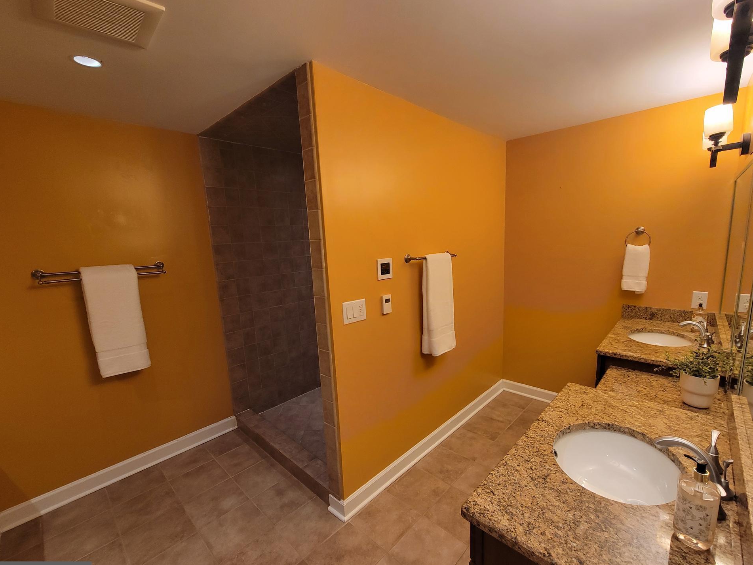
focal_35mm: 14
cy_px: 290
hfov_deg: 102.0
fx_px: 305
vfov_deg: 85.6
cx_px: 398
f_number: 2.2
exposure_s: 1/60
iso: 200
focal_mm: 2.2
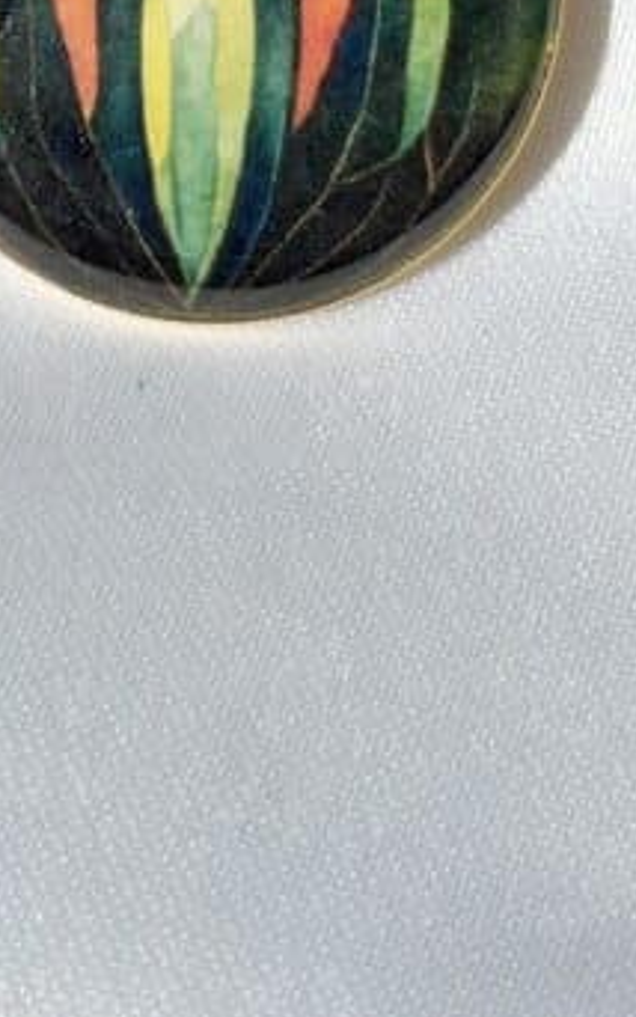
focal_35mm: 165
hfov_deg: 7.9
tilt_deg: -50.6
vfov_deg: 12.4
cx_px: -74
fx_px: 4572
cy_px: -223
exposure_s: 1/5814
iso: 25
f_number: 1.6
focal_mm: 5.96
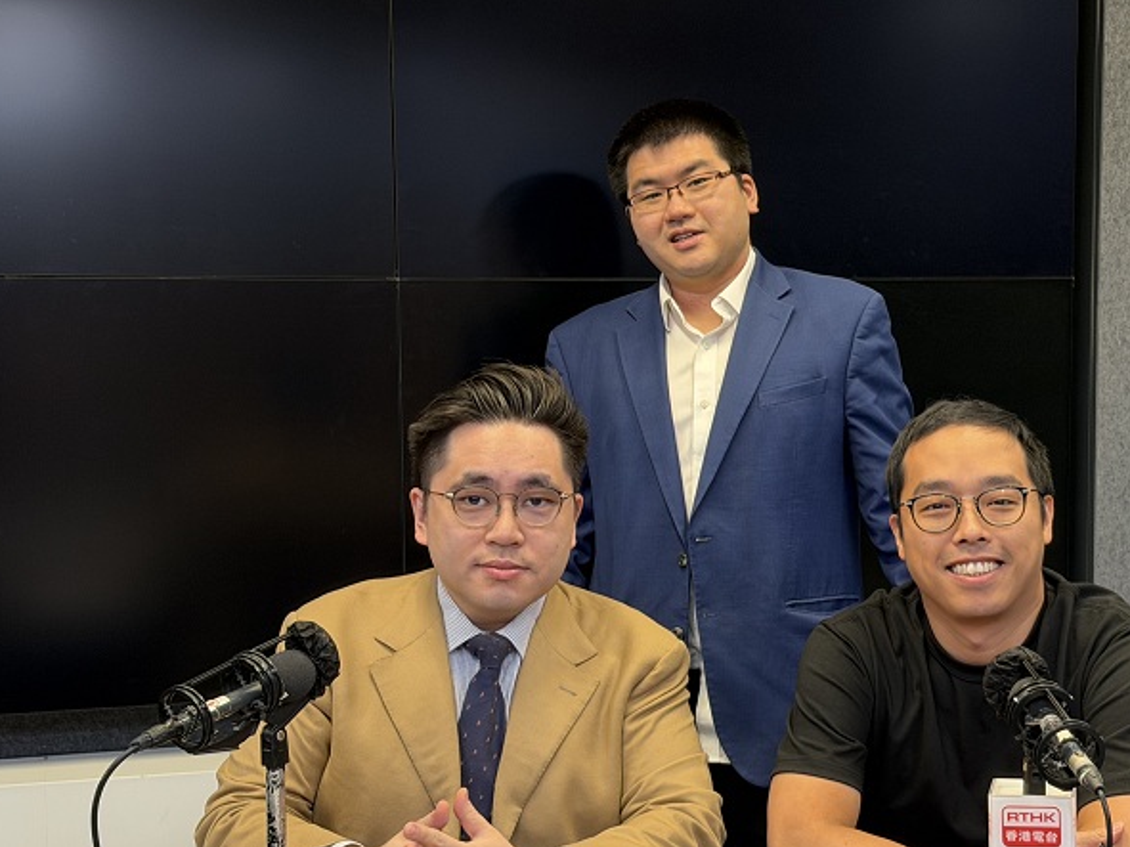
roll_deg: +0.7
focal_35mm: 65
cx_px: 721
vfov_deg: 22.6
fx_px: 2121
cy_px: 499
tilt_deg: -5.3
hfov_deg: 29.7
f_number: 1.78
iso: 80
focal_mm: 6.76
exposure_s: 1/51
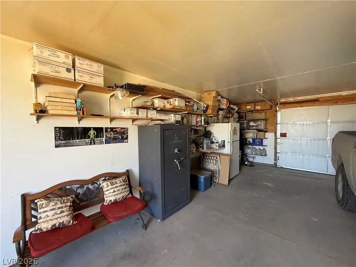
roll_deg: +0.6
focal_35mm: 14
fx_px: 144
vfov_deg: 85.7
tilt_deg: -1.6
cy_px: 134
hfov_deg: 102.1
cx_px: 178
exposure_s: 1/99
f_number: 2.2
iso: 250
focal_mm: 2.22
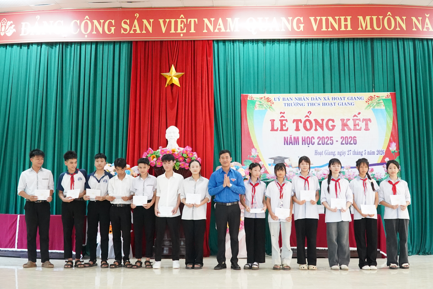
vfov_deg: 38.9
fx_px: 409
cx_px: 221
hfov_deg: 55.8
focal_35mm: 34
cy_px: 143
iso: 8000
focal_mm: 22
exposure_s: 1/80
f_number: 5.6
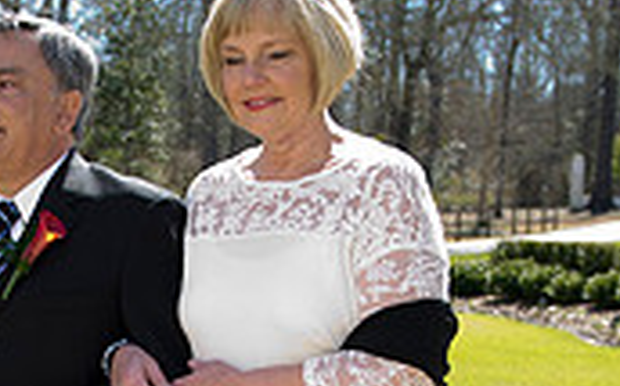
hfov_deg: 18.6
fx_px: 1856
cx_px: 50
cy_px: 534
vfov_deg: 11.5
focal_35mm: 110
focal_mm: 32
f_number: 4.5
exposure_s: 1/200
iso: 100
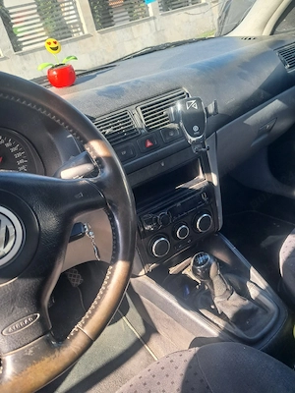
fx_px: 307
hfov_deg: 51.4
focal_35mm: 27
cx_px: 148
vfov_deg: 65.3
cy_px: 196
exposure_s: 1/100
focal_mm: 4
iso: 50
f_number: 1.8
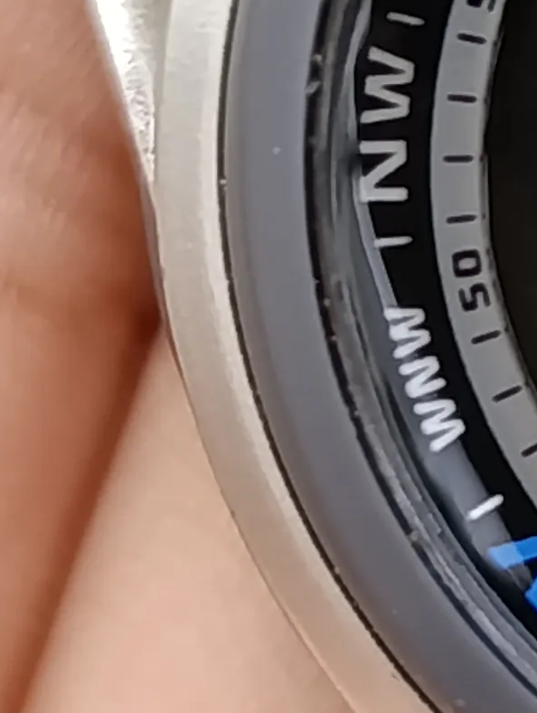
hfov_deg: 11.1
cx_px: 1129
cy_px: -28
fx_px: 2455
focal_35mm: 119
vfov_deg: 16.1
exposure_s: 1/120
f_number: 1.6
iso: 64
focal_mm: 6.14
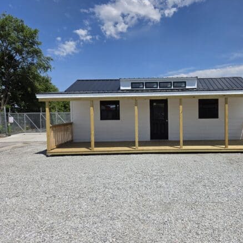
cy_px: 122
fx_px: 222
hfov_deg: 56.3
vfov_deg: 57.3
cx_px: 158
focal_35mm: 28
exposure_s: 1/7734
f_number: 1.8
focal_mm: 5.4
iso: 80
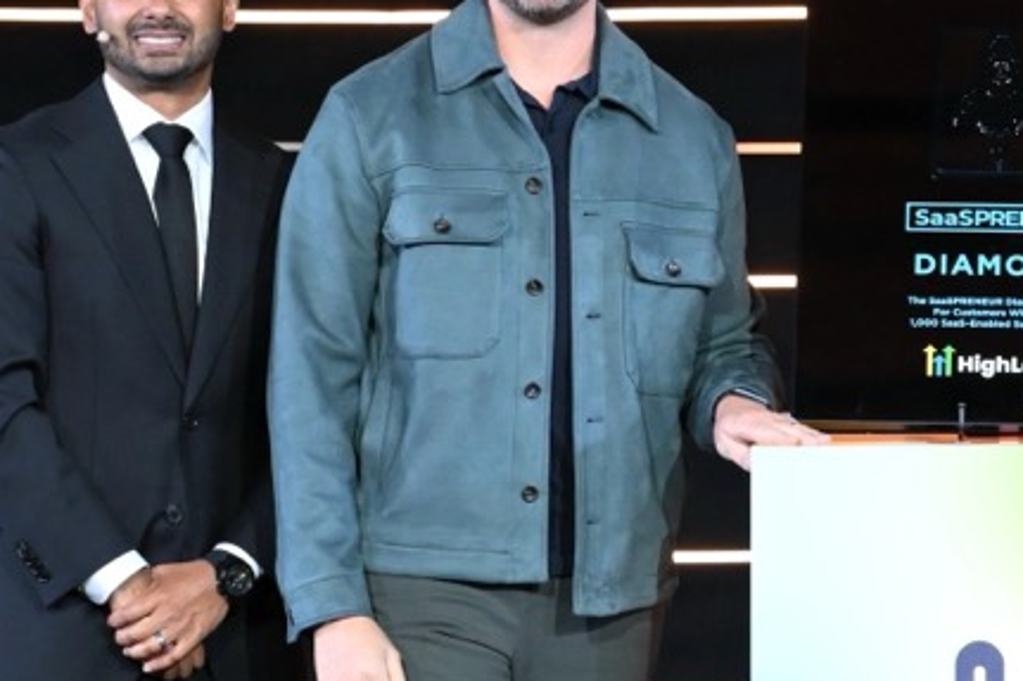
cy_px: 178
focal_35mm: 163
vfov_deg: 8.4
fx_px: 4630
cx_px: 952
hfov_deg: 12.5
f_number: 5
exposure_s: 1/160
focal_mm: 39
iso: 2500
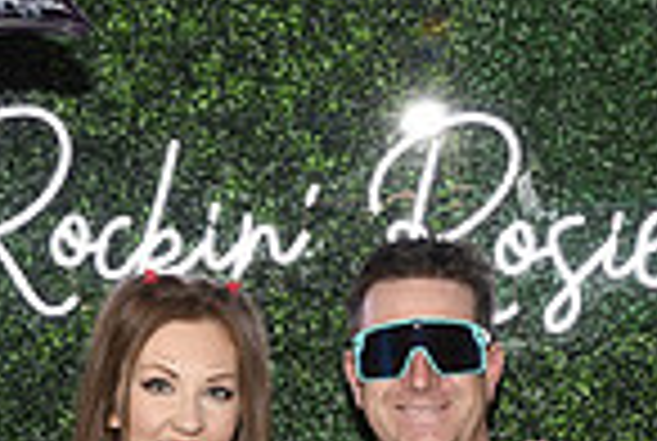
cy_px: 826
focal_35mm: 115
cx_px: 360
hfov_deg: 17.8
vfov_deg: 11.1
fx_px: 2103
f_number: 6.3
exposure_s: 1/60
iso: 500
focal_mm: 29
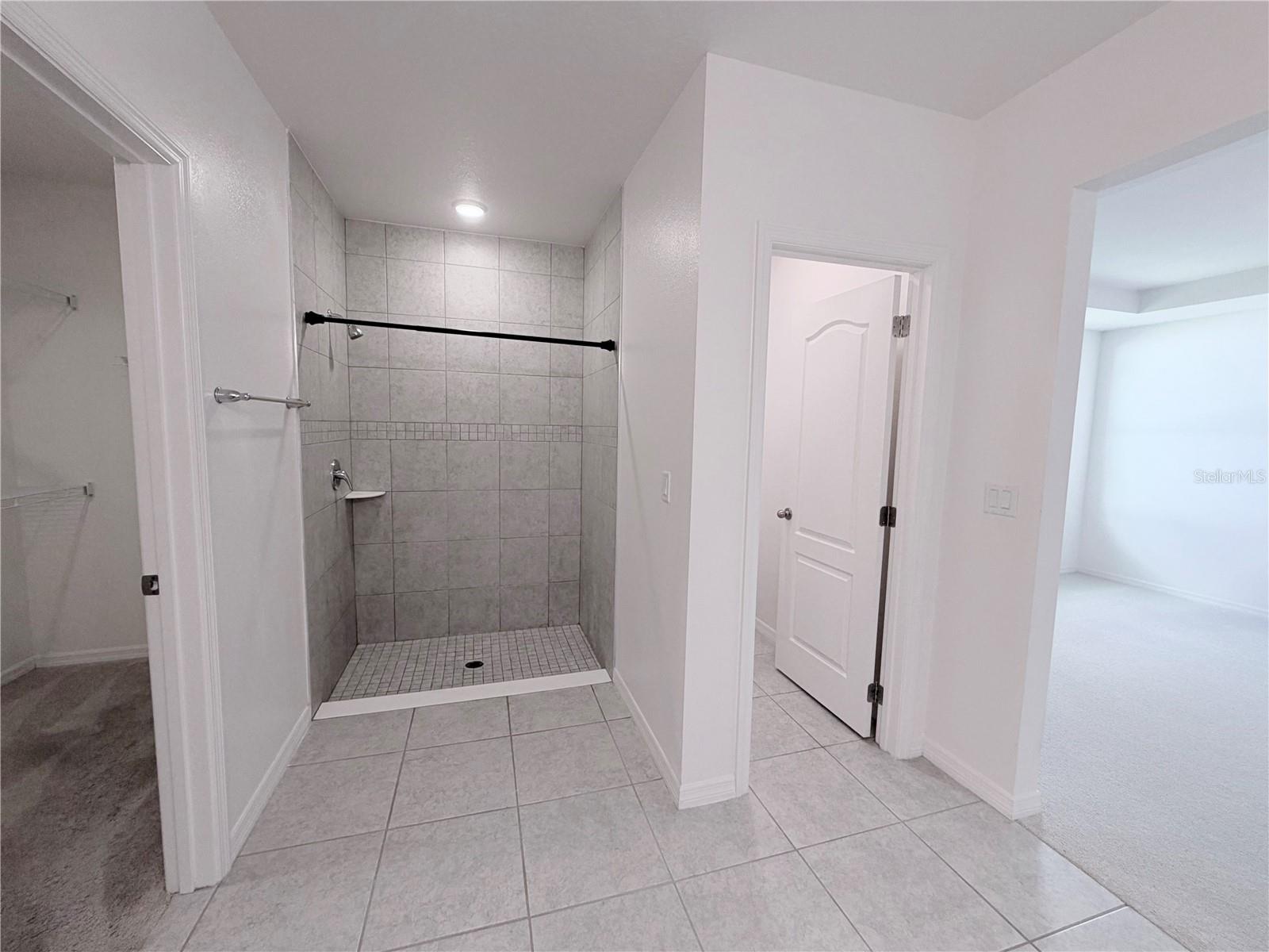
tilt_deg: -5.3
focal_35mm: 14
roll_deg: -1.4
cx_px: 634
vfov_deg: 85.7
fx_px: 513
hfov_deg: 102.1
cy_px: 476
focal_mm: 2.22
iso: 160
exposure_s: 1/120
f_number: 2.2
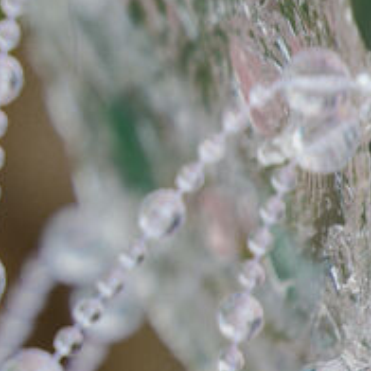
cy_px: -185
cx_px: -750
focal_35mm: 1551
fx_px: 18807
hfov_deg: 1.1
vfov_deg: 1.1
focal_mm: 200
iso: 100
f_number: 2.8
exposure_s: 1/400
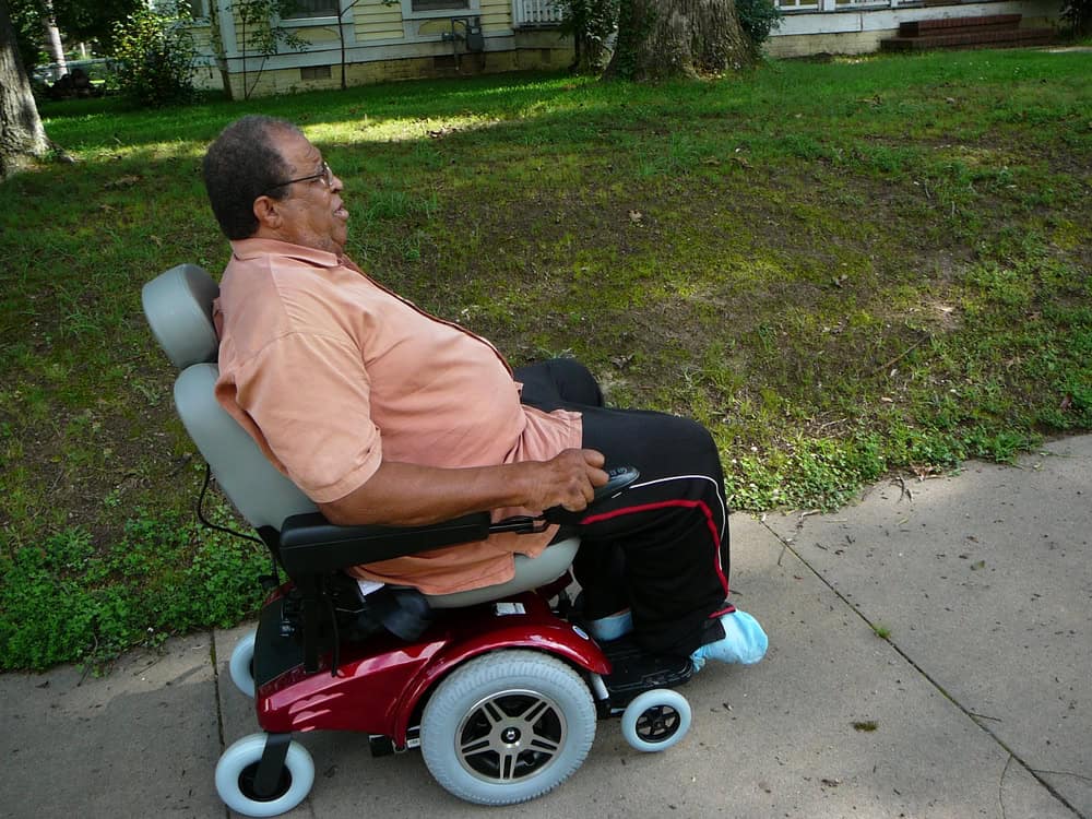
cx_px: 546
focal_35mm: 35
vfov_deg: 40.7
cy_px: 410
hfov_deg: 52.6
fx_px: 1104
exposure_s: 1/250
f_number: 2.8
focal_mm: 5.2
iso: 80
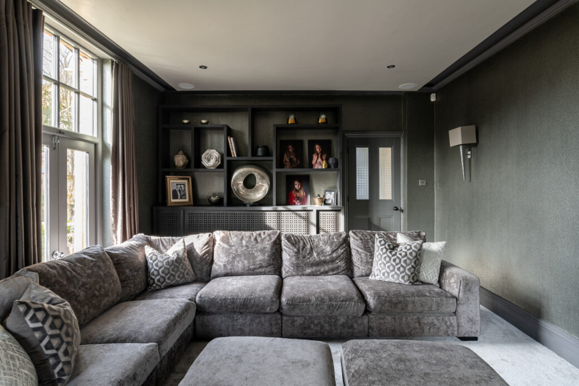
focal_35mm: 19
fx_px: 306
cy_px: 193
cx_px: 290
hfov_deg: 86.9
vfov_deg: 64.5
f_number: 8
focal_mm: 19
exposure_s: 1/10
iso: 200
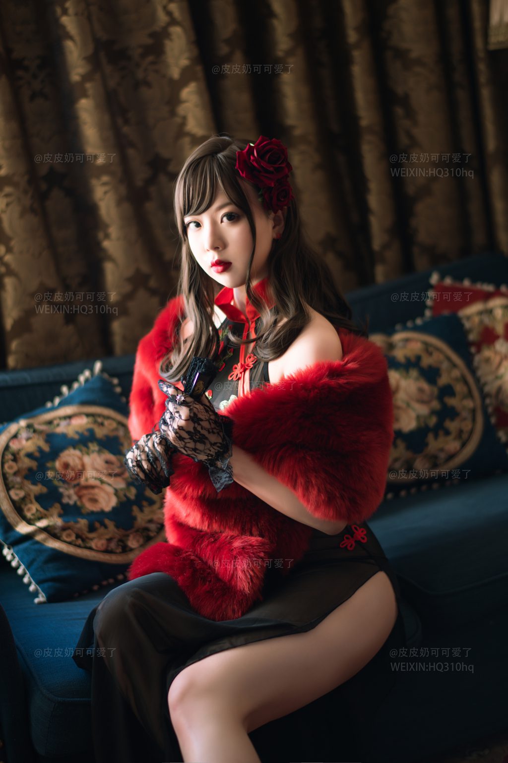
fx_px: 1229
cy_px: 382
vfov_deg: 34.5
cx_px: 254
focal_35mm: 58
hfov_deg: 23.3
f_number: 1.4
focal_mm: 58
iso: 100
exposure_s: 1/100
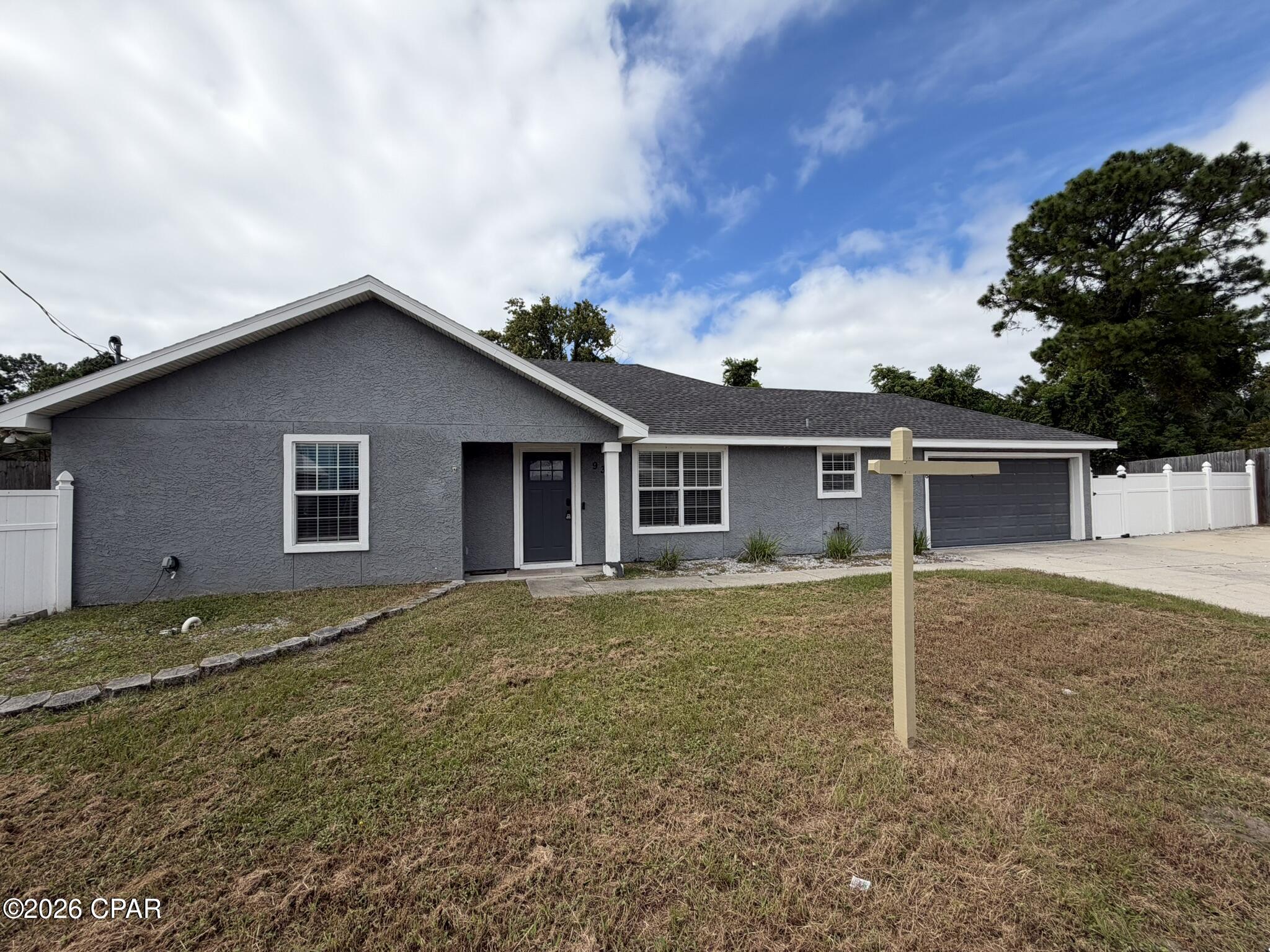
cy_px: 476
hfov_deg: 102.1
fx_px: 514
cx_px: 635
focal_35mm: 14
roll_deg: +1.1
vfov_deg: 85.7
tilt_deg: +1.3
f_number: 2.2
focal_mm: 2.22
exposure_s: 1/1145
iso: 20
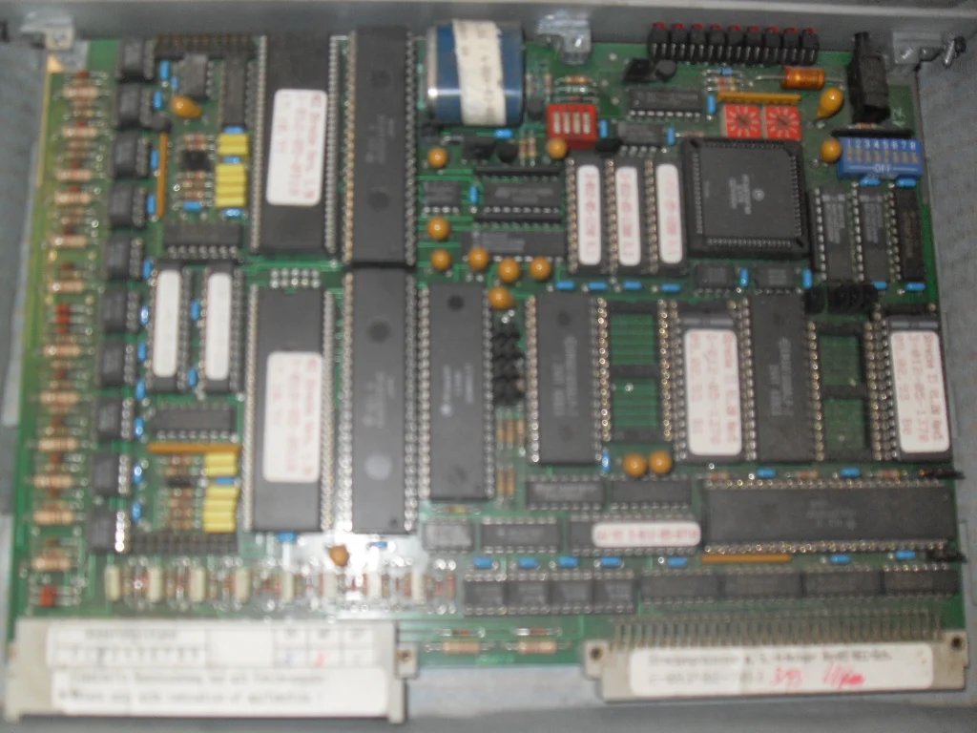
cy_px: 366
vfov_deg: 38.7
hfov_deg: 50.1
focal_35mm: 37
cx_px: 488
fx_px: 1044
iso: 100
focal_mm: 6.3
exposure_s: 1/45
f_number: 2.8
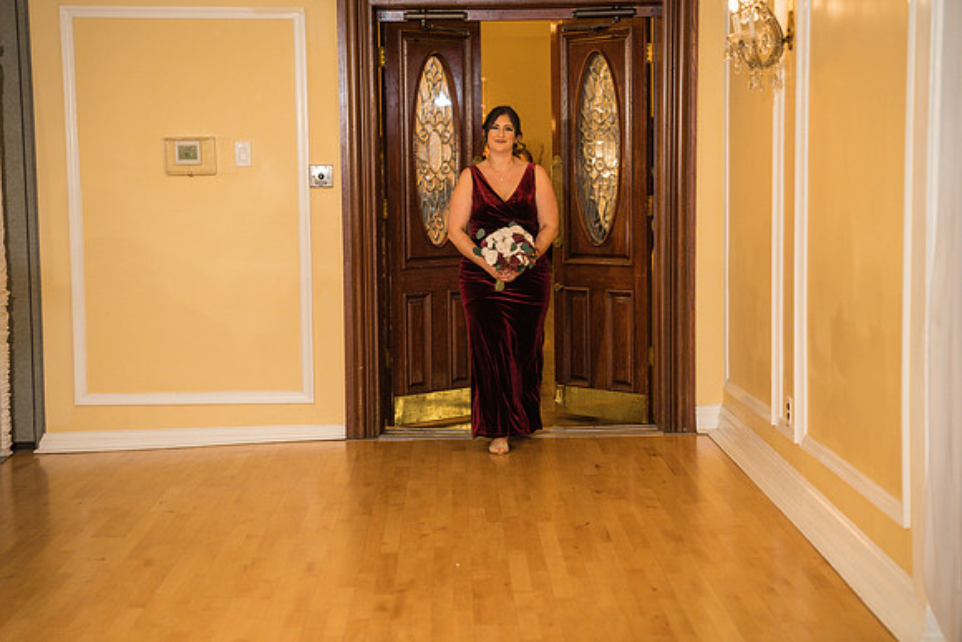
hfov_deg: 28.8
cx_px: 481
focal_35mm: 70
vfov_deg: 19.5
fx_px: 1871
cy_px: 321
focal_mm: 70
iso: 1600
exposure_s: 1/125
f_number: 2.8
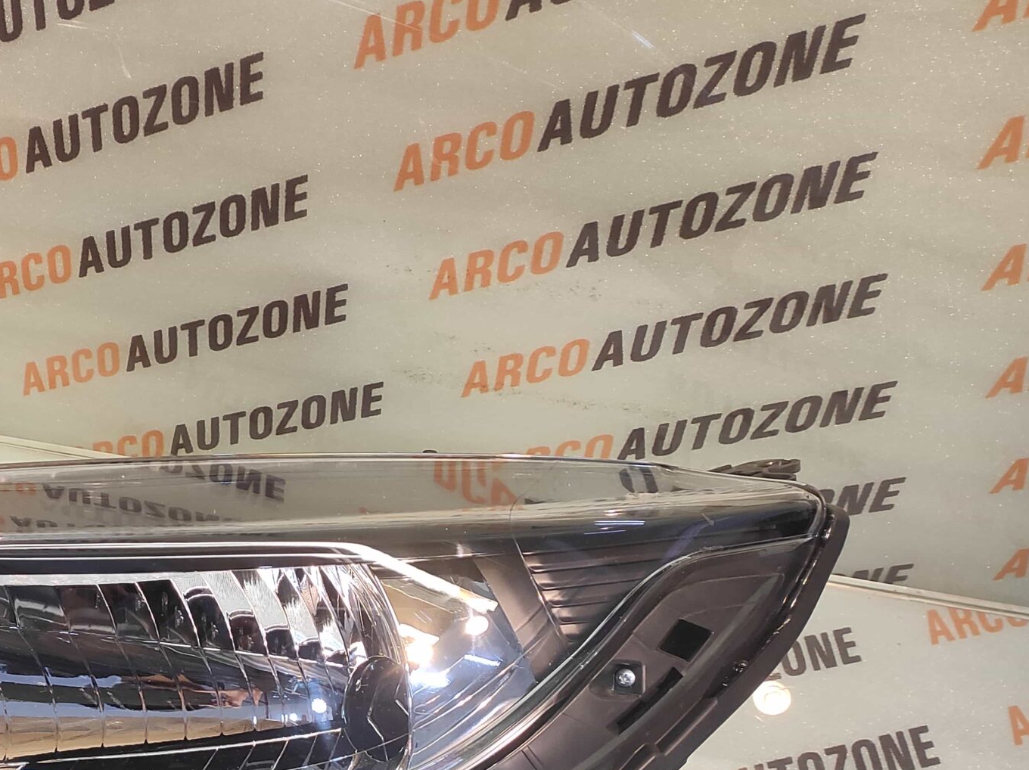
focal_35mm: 32
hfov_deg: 49.6
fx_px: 951
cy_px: 544
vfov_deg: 43.2
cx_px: 76
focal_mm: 4.74
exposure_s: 1/33
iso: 177
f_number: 1.79
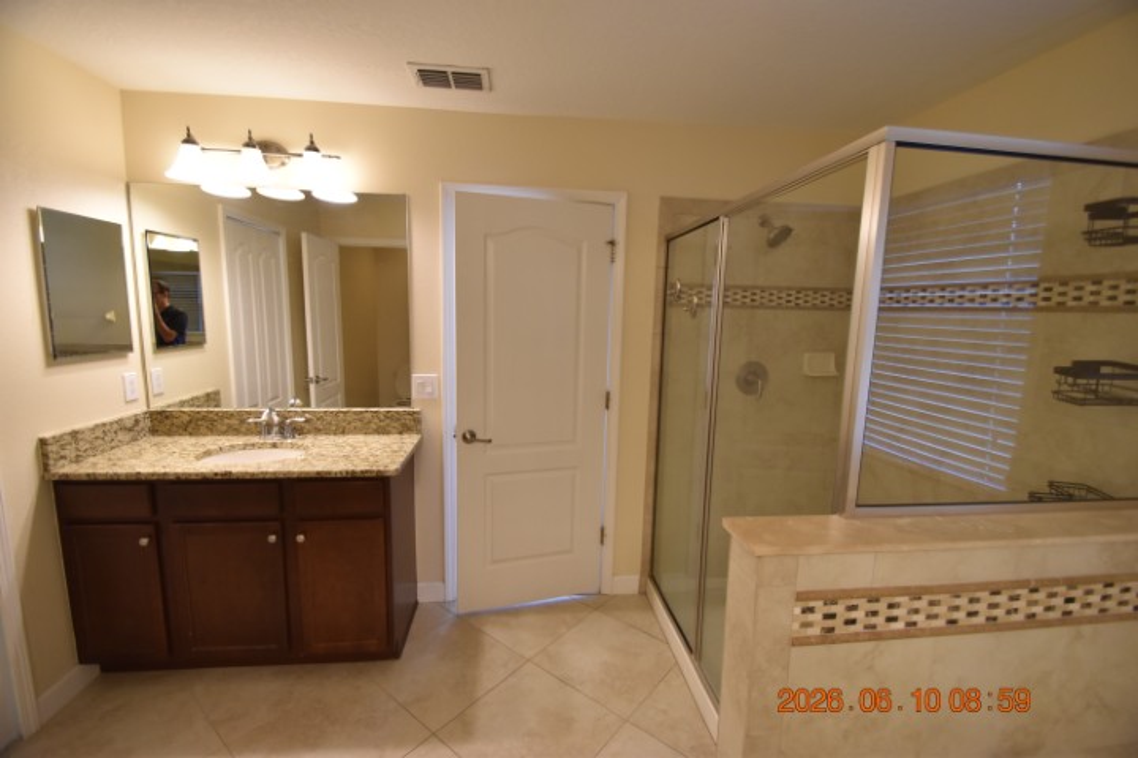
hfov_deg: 100.4
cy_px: 379
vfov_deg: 77.3
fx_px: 474
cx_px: 569
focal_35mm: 15
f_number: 3.5
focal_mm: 10
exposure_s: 1/90
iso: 800
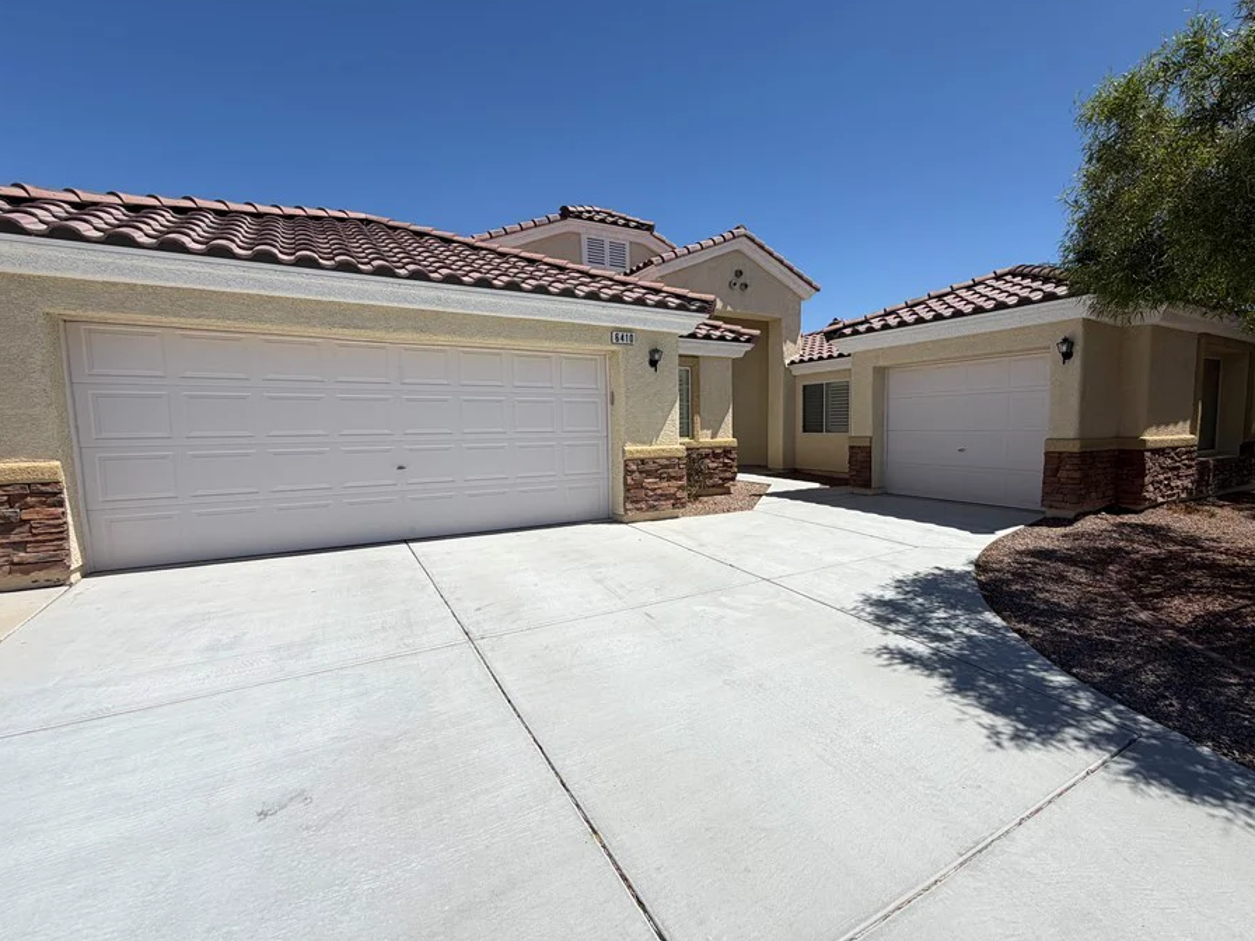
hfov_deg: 94.2
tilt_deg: -4.4
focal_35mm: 16
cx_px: 688
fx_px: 580
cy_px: 475
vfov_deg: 78.1
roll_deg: +1.3
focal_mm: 2.22
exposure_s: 1/1534
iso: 20
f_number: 2.2
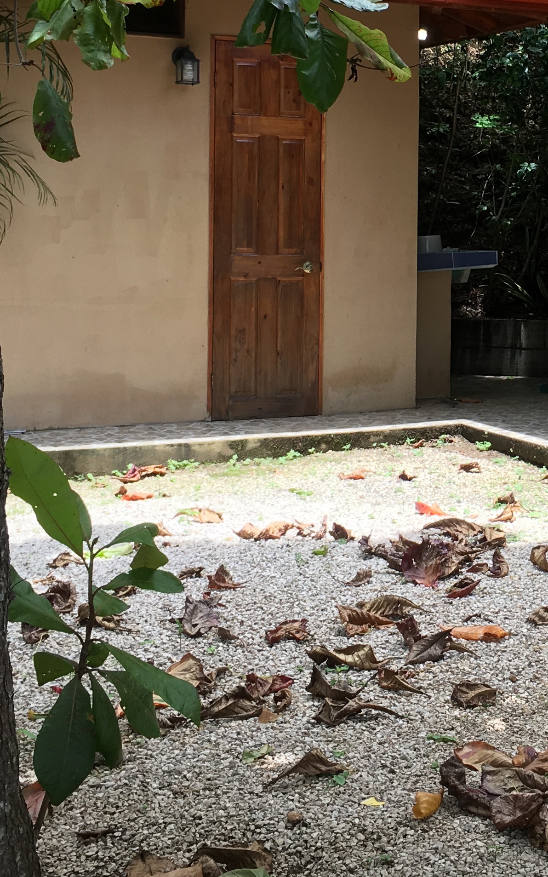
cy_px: 232
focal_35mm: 65
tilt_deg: -1.0
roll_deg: -0.3
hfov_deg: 19.4
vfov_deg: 31.0
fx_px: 1553
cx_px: 547
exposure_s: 1/304
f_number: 2.2
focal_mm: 4.15
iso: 25
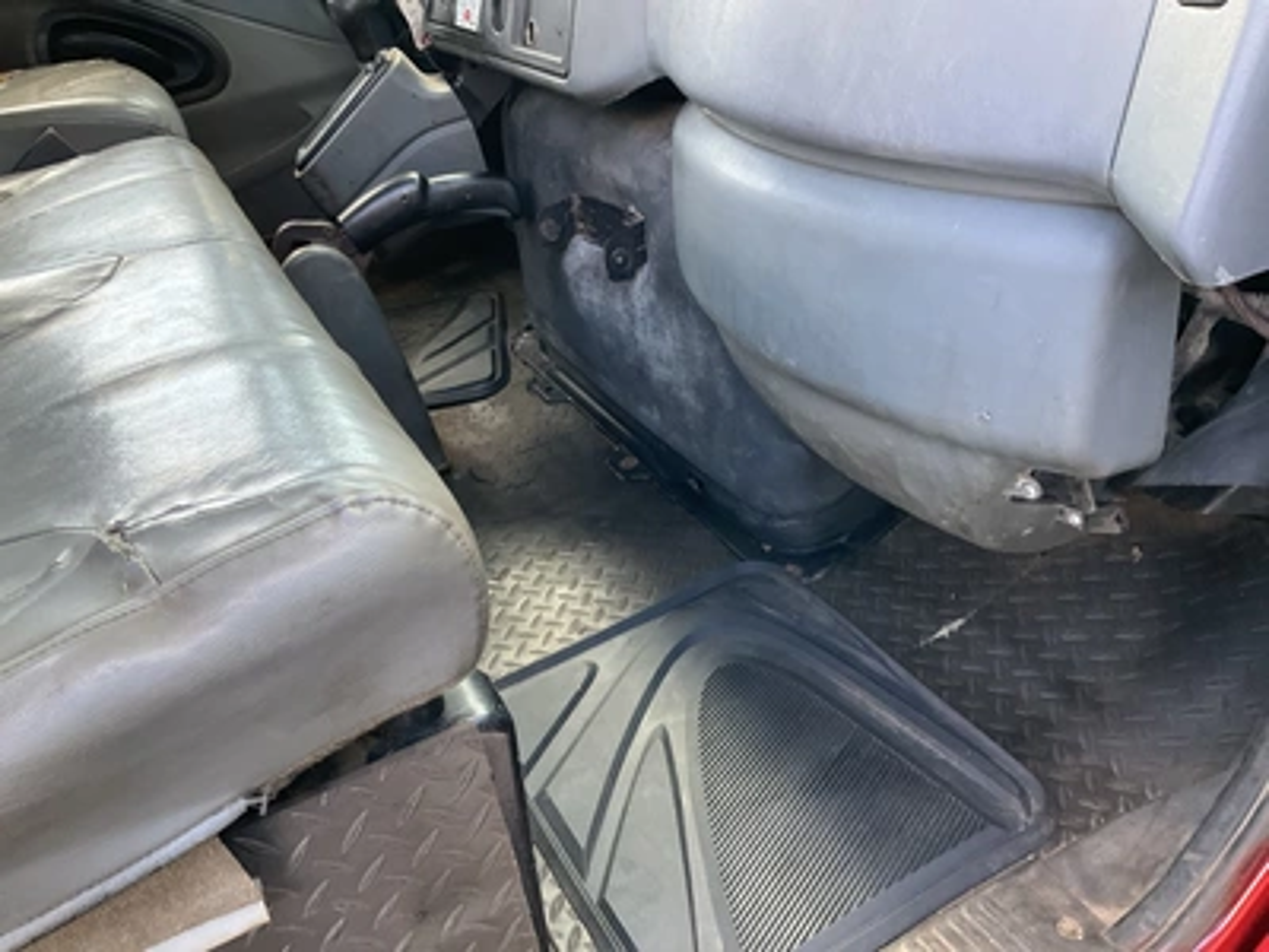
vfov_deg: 48.2
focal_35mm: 29
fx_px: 1063
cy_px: 476
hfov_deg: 61.7
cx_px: 634
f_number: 1.8
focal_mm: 3
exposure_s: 1/92
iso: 64
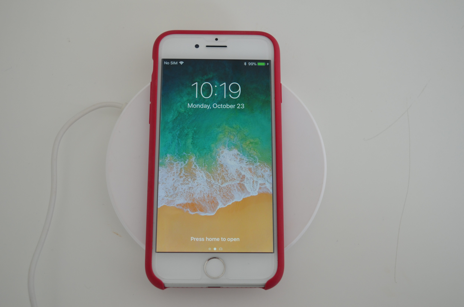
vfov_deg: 25.6
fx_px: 675
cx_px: 232
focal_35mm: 52
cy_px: 154
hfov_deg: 37.9
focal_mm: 35
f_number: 5.6
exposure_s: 1/125
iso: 280
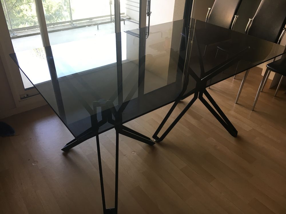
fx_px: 240
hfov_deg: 61.7
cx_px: 143
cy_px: 107
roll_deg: -0.8
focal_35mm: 29
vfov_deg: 48.2
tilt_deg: -34.8
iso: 25
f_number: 2.2
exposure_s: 1/33
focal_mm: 4.15
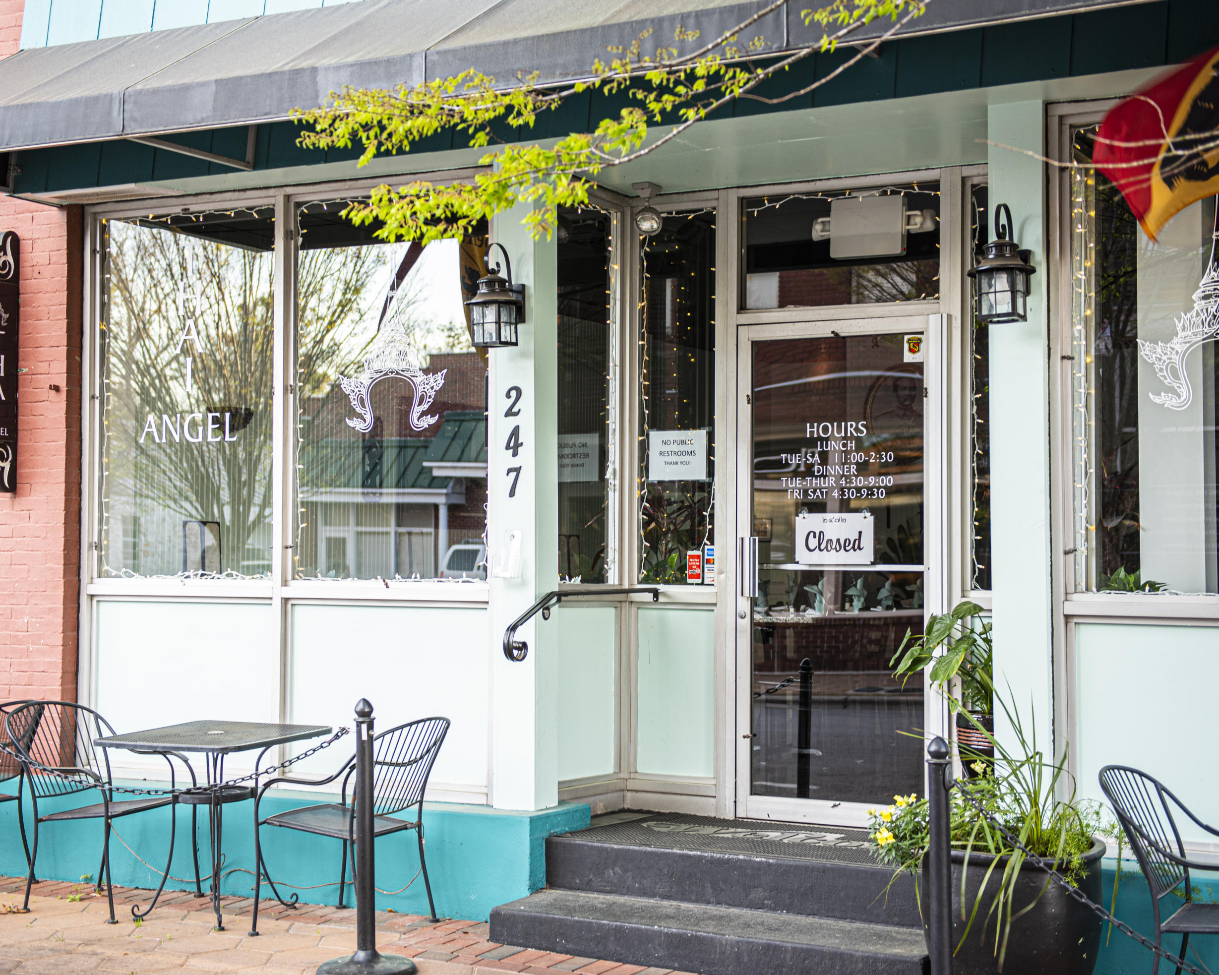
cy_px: 482
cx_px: 595
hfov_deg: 34.2
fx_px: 1984
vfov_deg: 27.6
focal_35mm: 55
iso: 100
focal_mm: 48
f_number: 2.8
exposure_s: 1/40
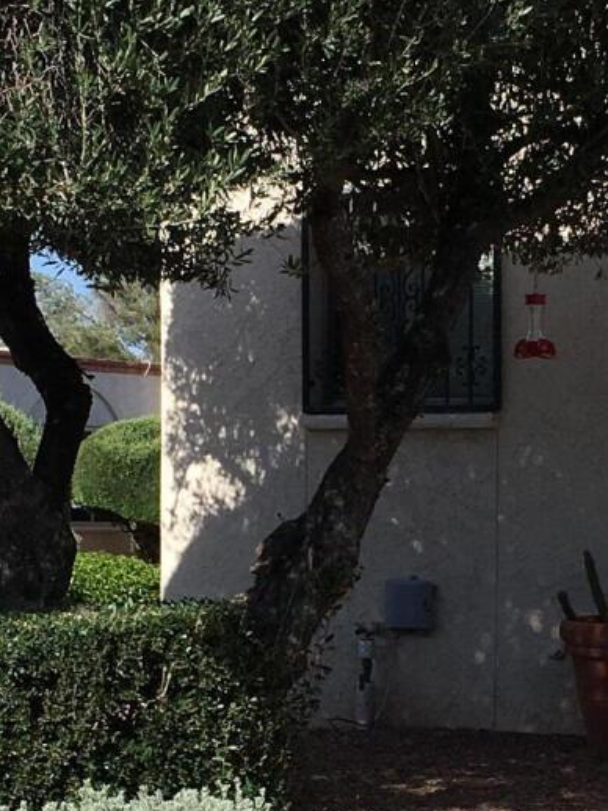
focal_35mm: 112
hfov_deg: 13.2
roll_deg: -0.5
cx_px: 321
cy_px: 556
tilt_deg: -2.4
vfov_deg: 17.5
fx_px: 2625
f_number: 2.2
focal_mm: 4.15
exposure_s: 1/1399
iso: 25
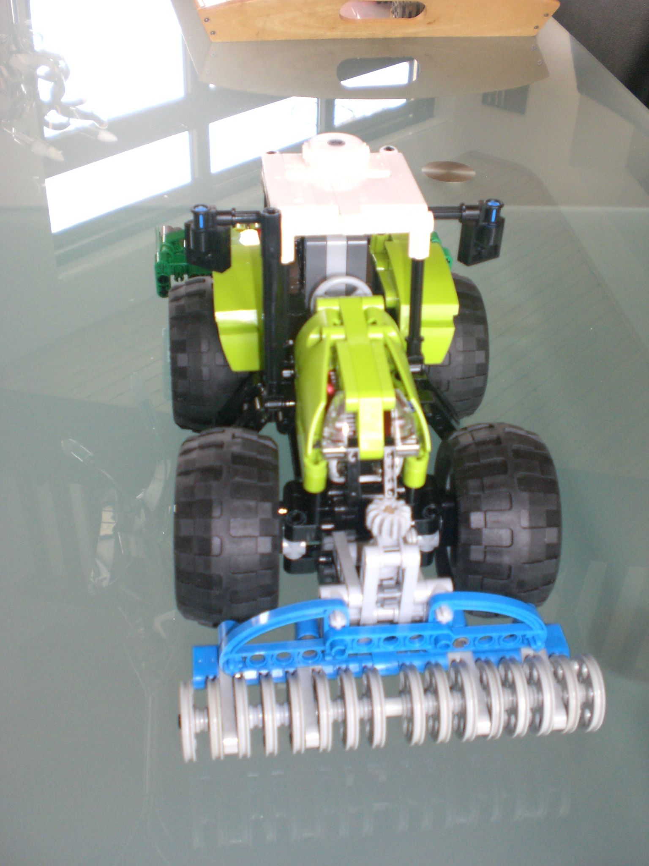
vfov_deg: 49.0
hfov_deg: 37.7
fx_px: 950
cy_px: 433
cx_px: 324
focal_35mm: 38
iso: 200
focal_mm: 6.3
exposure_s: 1/125
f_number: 3.1
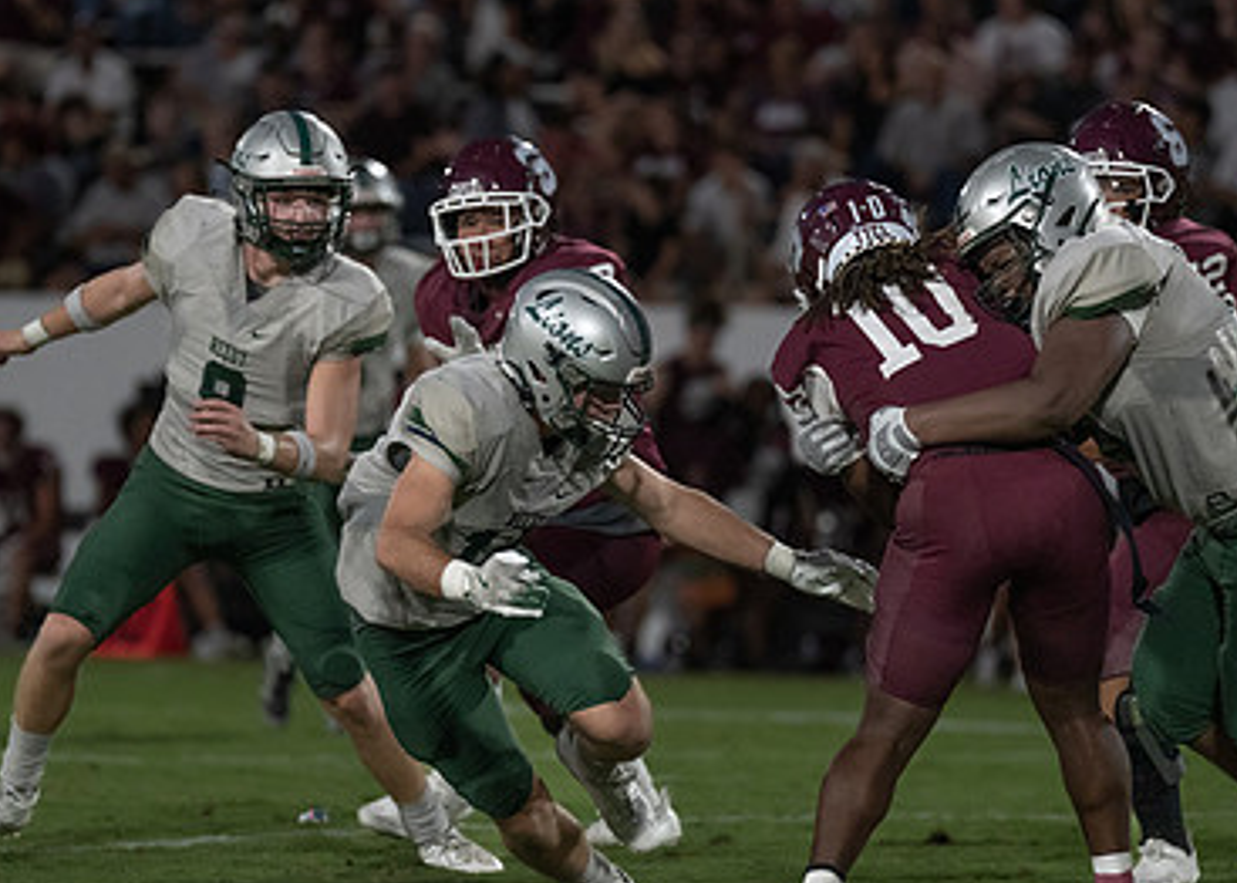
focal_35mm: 390
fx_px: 13699
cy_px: 513
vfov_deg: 3.7
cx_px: 571
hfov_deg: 5.2
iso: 3200
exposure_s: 1/1250
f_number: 2.8
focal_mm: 200
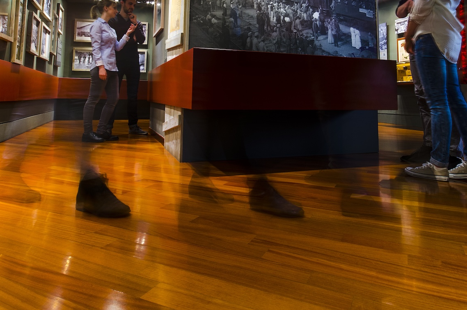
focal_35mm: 25
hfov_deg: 71.6
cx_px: 241
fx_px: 324
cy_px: 56
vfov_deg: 47.9
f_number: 11
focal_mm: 10
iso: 100
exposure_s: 2
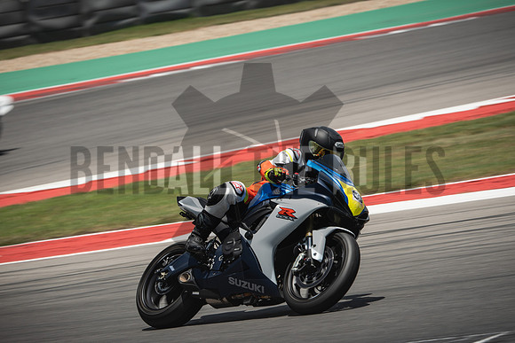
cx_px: 258
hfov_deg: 6.9
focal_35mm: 300
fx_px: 4292
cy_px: 172
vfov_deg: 4.6
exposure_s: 1/250
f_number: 8
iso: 125
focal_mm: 200
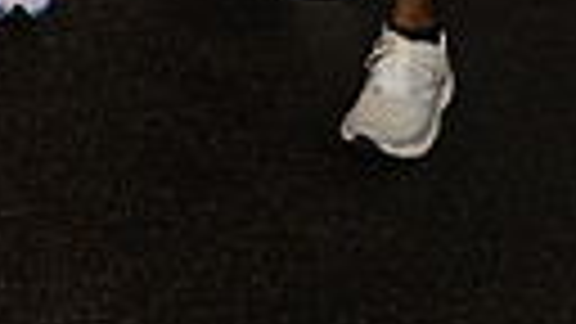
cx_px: -45
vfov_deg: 8.8
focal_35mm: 114
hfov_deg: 18.1
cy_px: -644
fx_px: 1741
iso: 400
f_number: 8
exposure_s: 1/250
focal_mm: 31
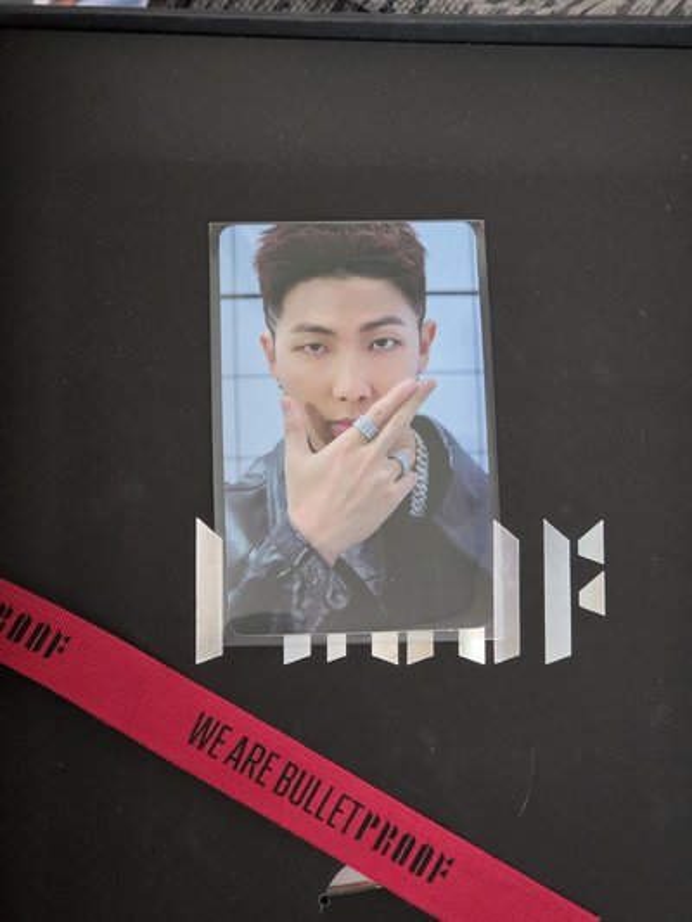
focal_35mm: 69
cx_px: 346
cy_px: 461
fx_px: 1838
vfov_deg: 28.2
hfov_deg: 21.3
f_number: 2.4
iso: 500
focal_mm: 7
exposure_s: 1/30
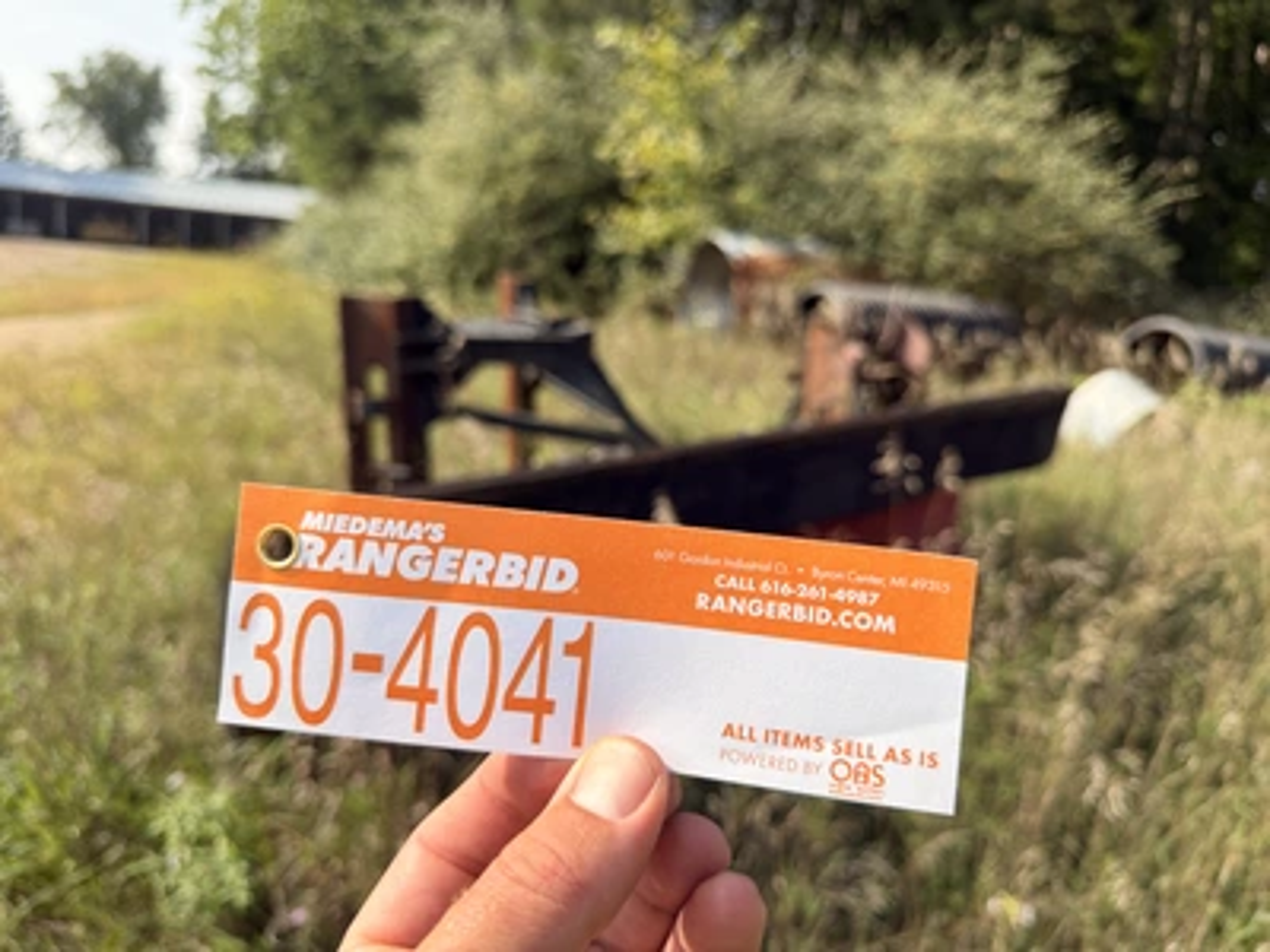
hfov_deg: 71.6
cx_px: 635
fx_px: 881
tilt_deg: -12.7
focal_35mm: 24
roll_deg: -6.1
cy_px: 476
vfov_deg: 56.8
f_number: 1.78
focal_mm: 6.76
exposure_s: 1/3425
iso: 100
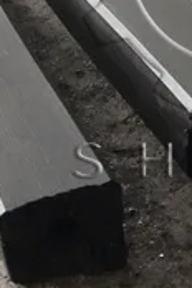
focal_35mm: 129
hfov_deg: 10.4
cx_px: 242
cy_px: -33
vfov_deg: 15.4
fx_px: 1032
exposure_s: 1/33.3
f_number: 1.8
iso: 600
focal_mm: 3.95
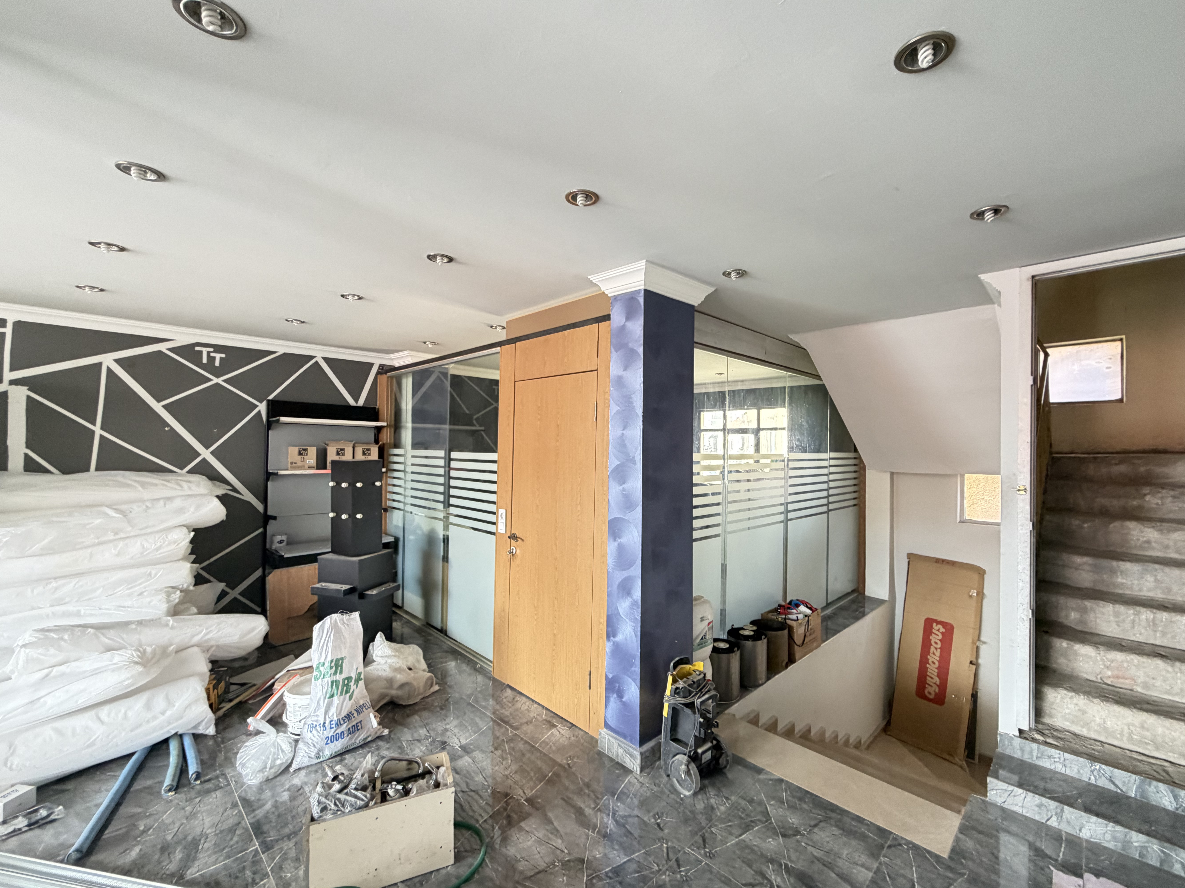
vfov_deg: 81.7
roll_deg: -0.5
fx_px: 513
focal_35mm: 15
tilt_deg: +0.5
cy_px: 444
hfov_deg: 98.0
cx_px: 631
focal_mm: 2.22
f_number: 2.2
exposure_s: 1/63
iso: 320
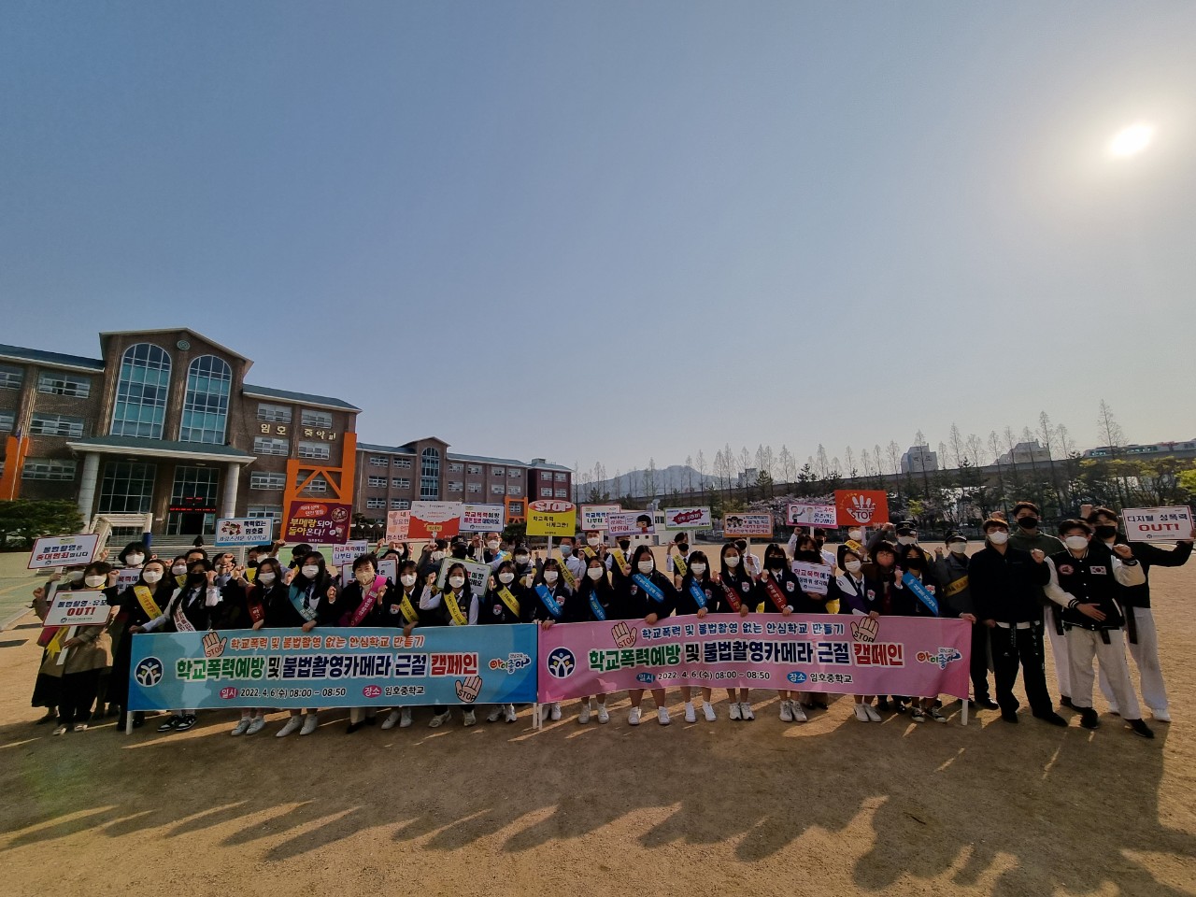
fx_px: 449
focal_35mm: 13
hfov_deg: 106.2
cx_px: 598
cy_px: 448
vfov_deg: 89.9
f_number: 2.2
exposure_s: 1/10000
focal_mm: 2.2
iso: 50
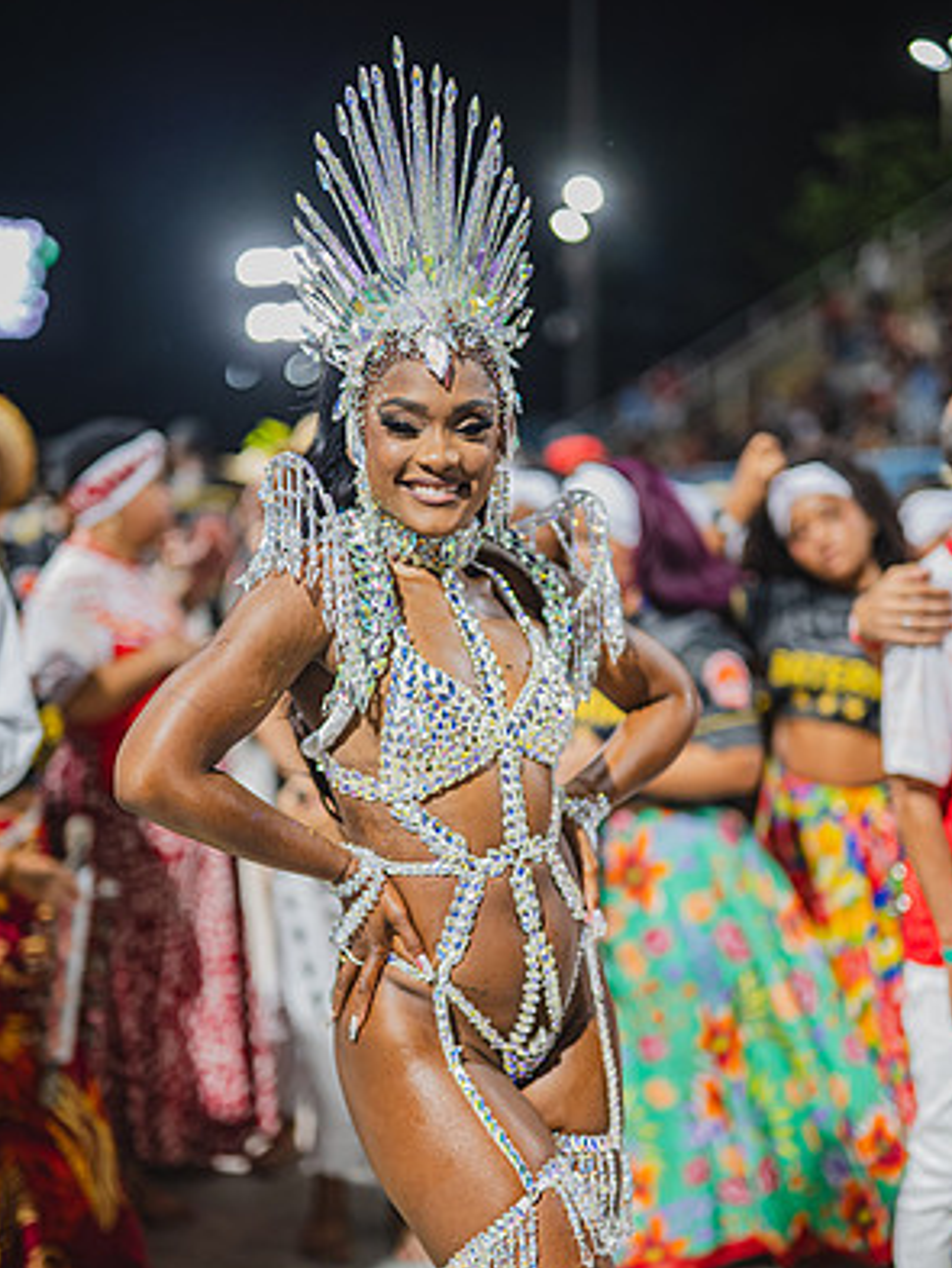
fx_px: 2016
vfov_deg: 34.9
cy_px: 716
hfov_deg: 26.6
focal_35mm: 55
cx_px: 478
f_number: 1.2
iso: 1600
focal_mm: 50
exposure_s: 1/1000
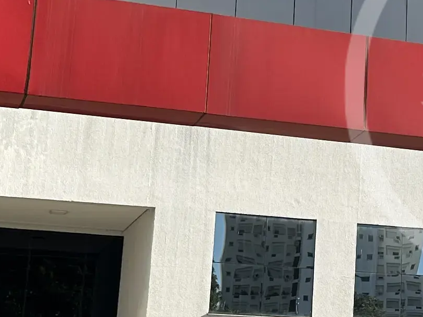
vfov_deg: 12.4
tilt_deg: +14.1
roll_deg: +0.4
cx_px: 550
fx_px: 1454
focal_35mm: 119
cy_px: 90
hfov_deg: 15.7
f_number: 1.78
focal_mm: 6.86
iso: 80
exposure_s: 1/4016
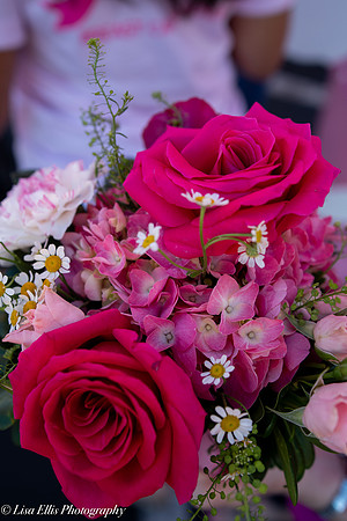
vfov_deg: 46.4
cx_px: 174
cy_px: 260
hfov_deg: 31.9
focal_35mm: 42
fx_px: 607
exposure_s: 1/400
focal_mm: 35
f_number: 3.5
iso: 200
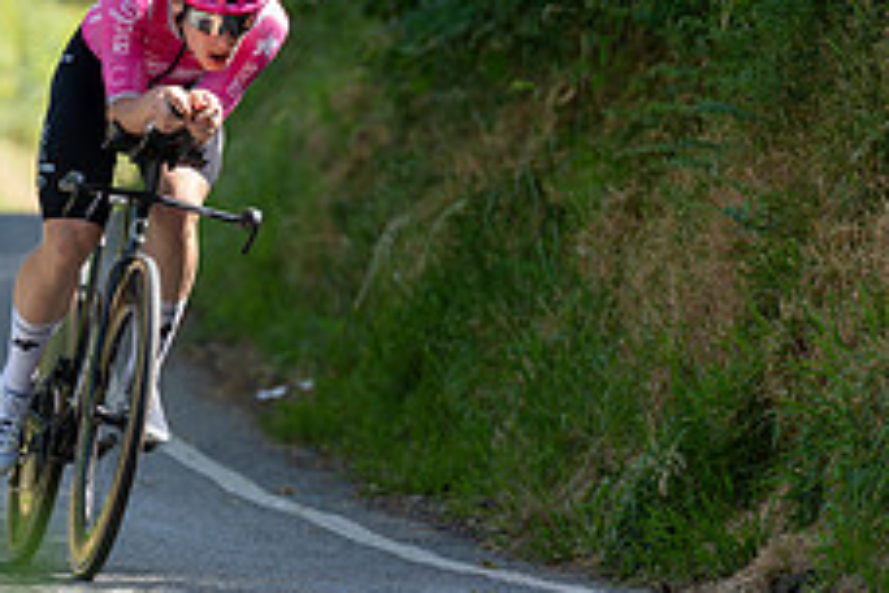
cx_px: 136
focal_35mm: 493
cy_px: 259
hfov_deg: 4.2
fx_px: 12173
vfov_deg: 2.8
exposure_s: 1/1000
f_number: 3.5
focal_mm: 194
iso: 400
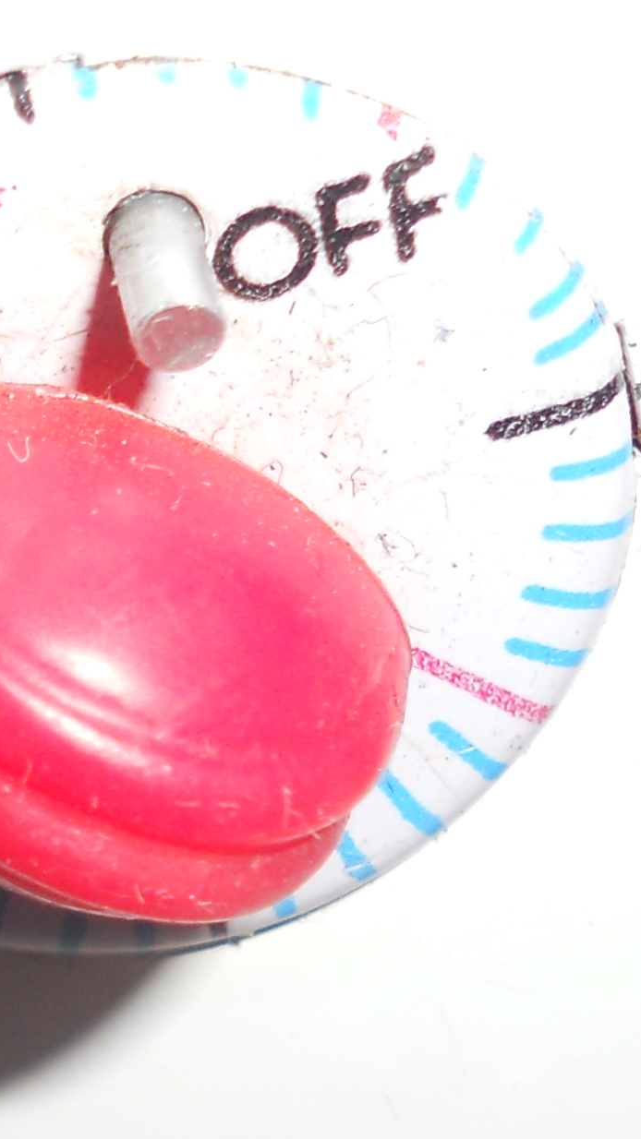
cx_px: -239
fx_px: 3415
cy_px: 792
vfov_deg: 18.9
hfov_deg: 10.4
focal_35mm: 113
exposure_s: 1/25
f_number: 8.8
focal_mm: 5.8
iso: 80
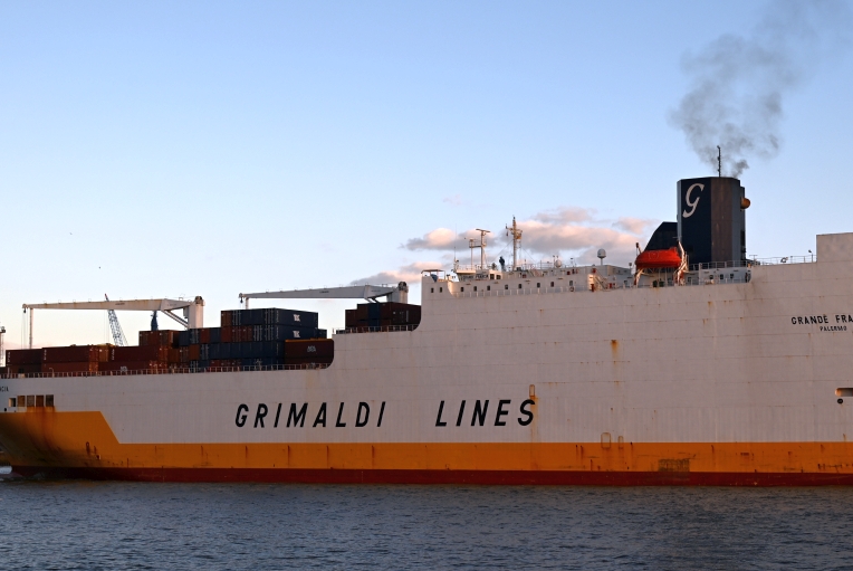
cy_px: 311
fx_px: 1399
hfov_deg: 33.8
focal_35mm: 59
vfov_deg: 23.0
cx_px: 511
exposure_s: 1/320
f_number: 6.3
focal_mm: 44
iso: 100
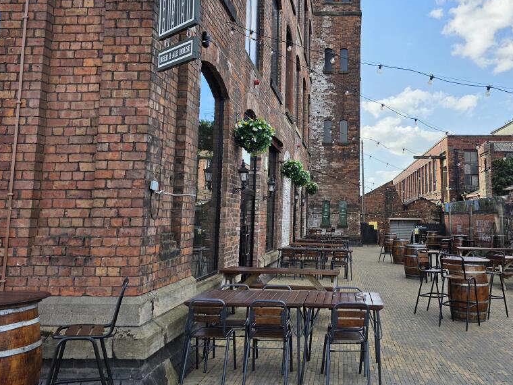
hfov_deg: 57.1
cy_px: 157
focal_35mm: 31
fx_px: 459
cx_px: 342
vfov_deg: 45.2
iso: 64
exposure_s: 1/5015
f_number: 1.4
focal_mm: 6.5
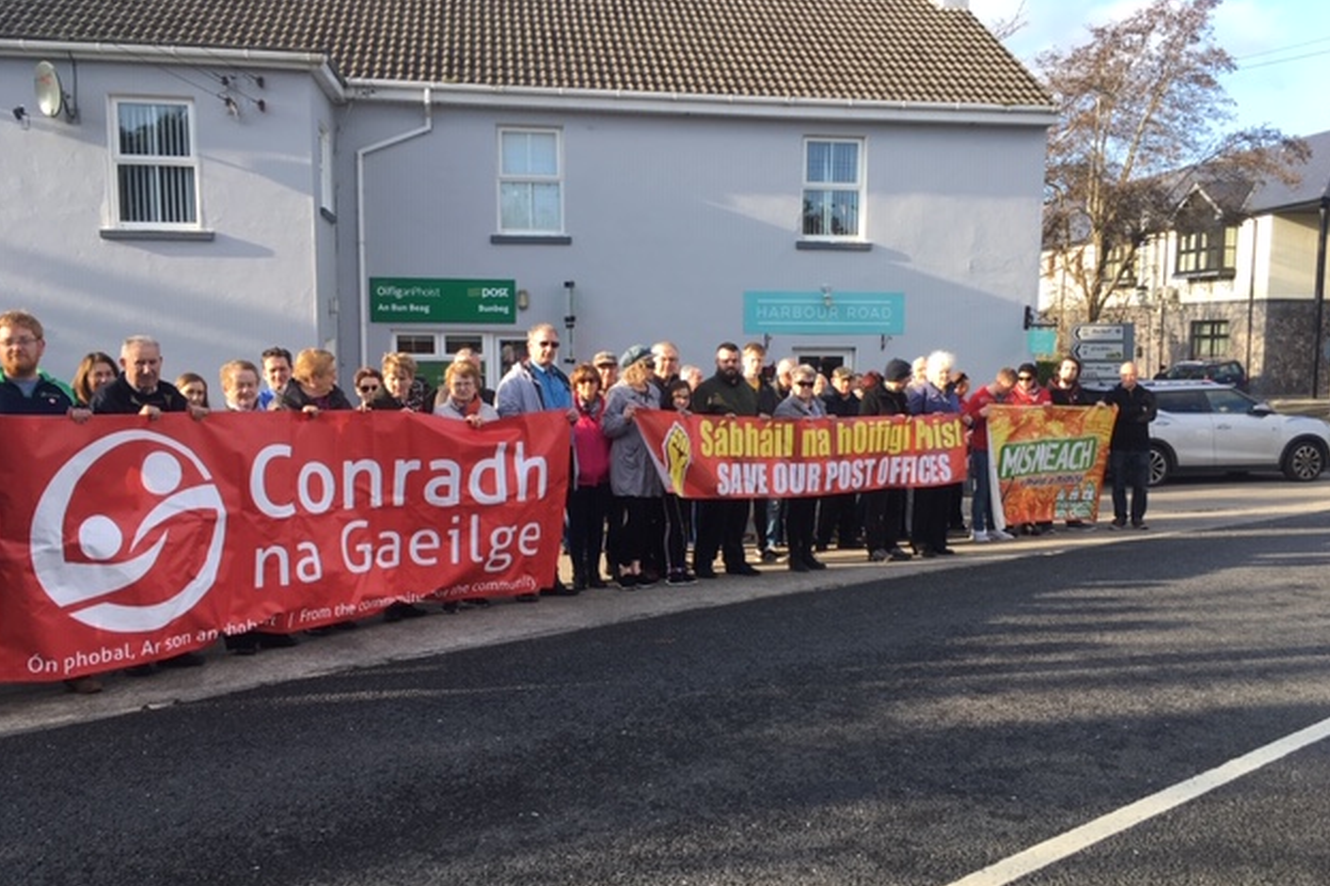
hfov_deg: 60.3
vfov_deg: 42.3
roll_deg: +0.1
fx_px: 1145
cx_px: 672
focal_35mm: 31
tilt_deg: -4.0
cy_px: 459
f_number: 2.2
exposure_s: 1/336
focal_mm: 4.15
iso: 25
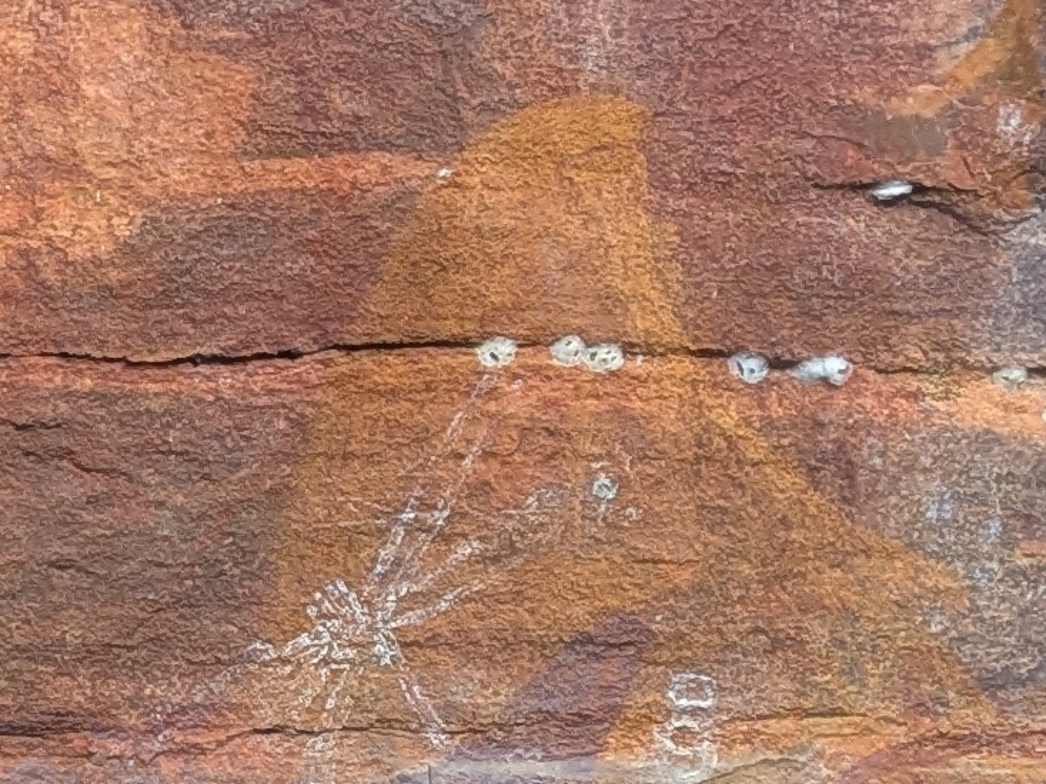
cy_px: 899
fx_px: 3959
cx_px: -704
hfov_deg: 13.8
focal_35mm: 131
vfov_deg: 11.1
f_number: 1.7
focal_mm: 4.53
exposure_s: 1/100
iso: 52
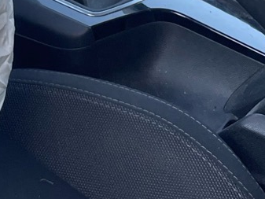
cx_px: -51
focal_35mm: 139
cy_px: -216
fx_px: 1064
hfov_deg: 13.8
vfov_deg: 9.8
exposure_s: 1/130
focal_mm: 4.2
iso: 32
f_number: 1.6
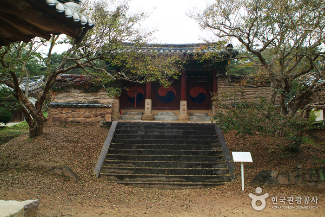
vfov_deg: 43.7
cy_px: 108
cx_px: 162
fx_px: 271
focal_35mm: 30
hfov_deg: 61.9
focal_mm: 20
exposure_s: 1/125
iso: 200
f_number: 5.6
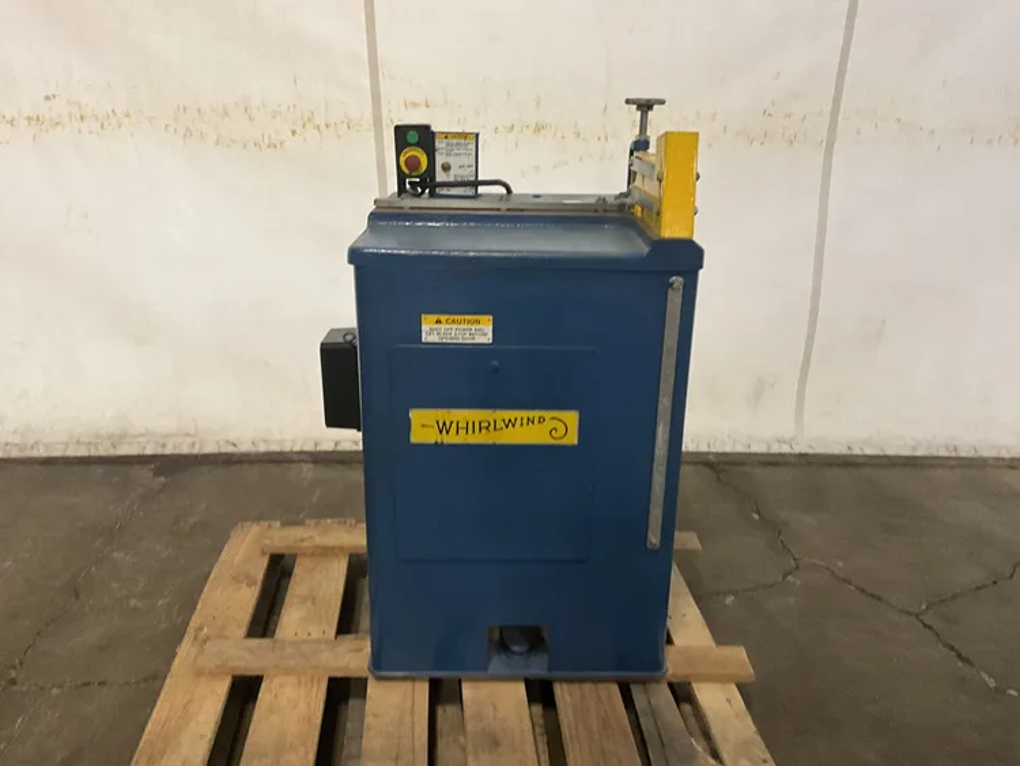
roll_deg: -1.5
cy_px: 383
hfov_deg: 61.6
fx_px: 855
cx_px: 510
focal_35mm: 29
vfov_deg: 48.3
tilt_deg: -21.2
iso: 200
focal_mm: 3
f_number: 1.8
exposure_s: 1/60
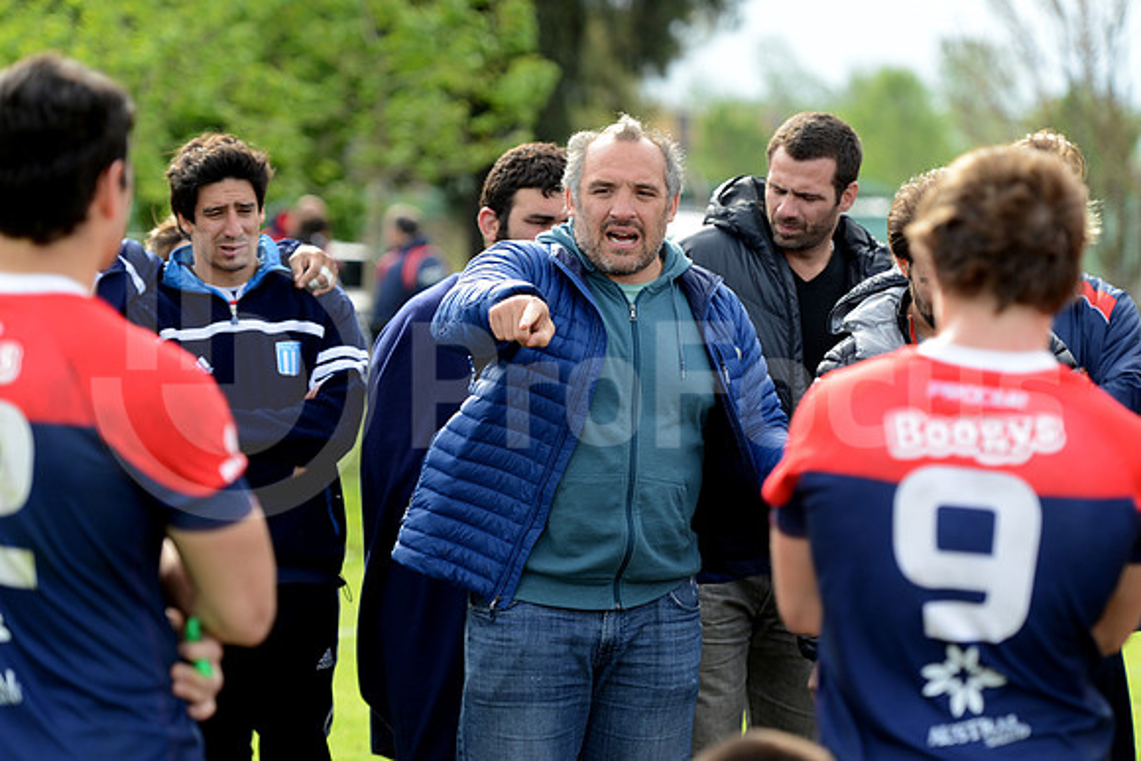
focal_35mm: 165
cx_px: 570
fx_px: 5231
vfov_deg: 8.3
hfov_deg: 12.4
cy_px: 380
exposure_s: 1/400
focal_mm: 165
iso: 400
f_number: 4
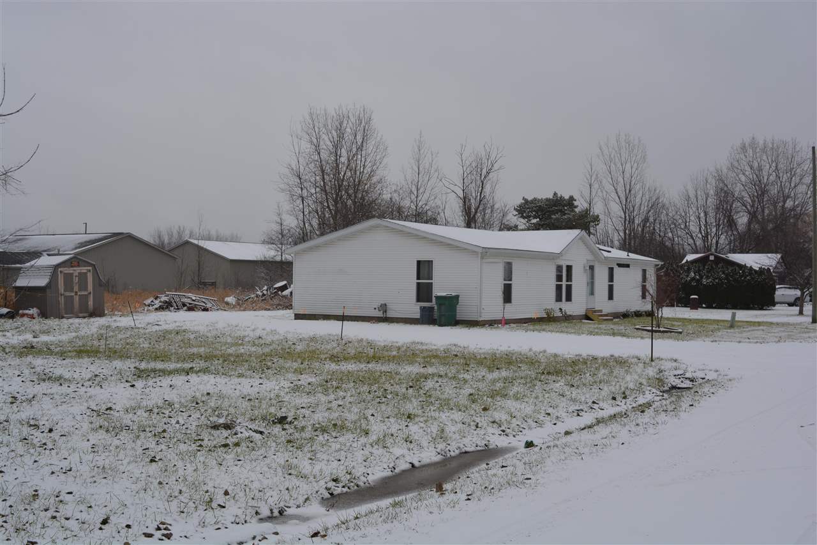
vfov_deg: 31.9
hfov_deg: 46.4
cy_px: 272
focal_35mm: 42
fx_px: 953
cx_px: 408
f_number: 8
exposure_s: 1/250
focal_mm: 28
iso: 180
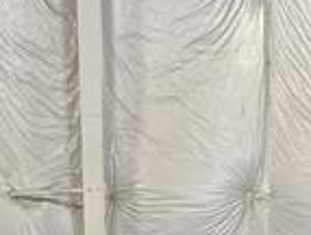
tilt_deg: -8.1
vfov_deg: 11.6
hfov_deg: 16.9
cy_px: 461
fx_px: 1045
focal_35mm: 116
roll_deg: +1.1
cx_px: 137
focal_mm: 4.25
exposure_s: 1/60
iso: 100
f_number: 1.8
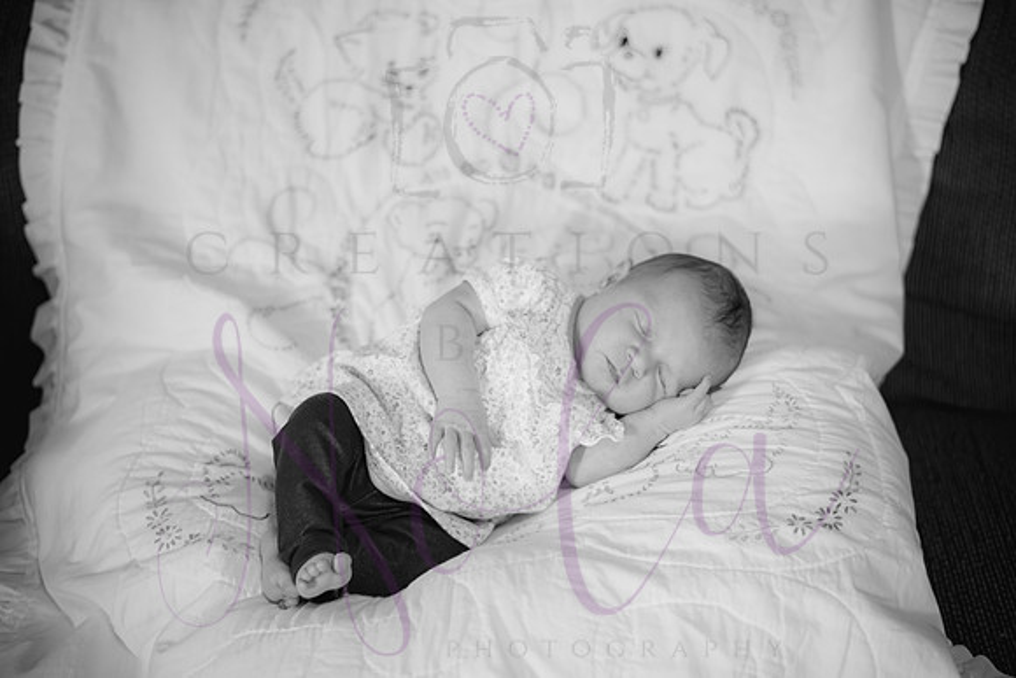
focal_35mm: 50
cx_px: 508
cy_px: 339
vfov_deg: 27.0
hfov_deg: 39.6
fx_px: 1411
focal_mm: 50
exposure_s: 1/100
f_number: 2.2
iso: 800
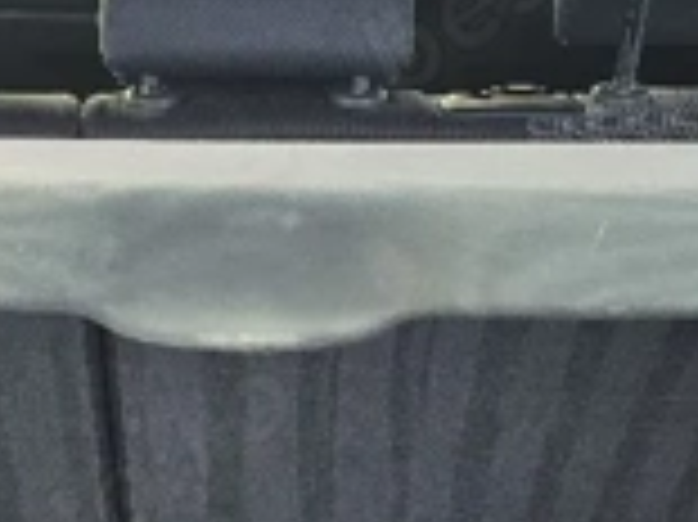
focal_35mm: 89
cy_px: 612
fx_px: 1793
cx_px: 216
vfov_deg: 16.0
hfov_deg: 21.9
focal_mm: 6.3
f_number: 1.7
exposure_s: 1/182
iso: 64
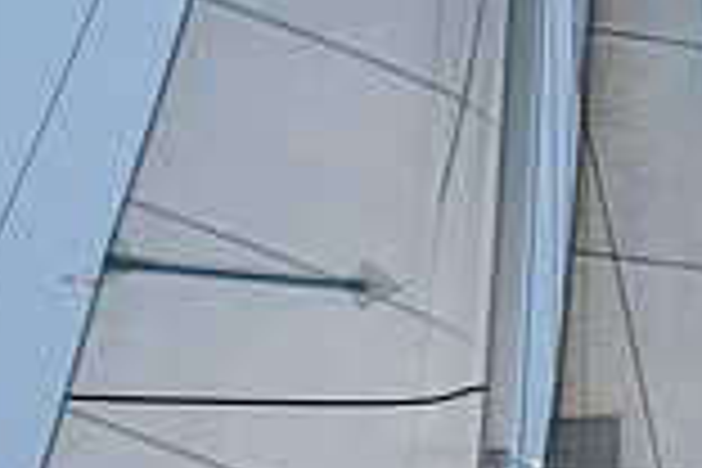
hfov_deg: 2.6
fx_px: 15209
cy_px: 783
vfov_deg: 1.8
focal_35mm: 780
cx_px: 138
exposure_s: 1/2000
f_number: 8
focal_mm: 185
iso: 400
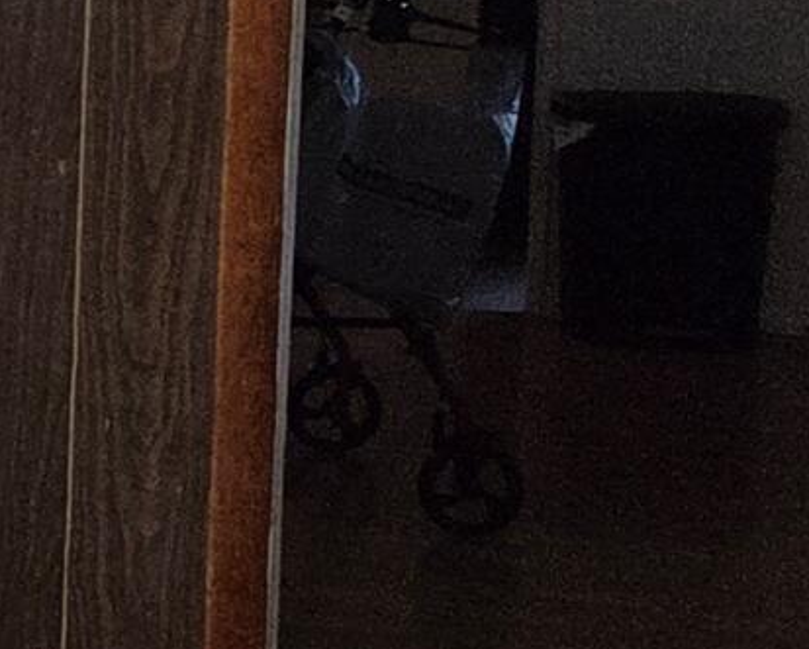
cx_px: -1734
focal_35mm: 163
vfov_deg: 9.4
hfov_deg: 9.1
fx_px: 3906
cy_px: -65
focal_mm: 5.4
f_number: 1.8
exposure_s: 1/180
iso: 80
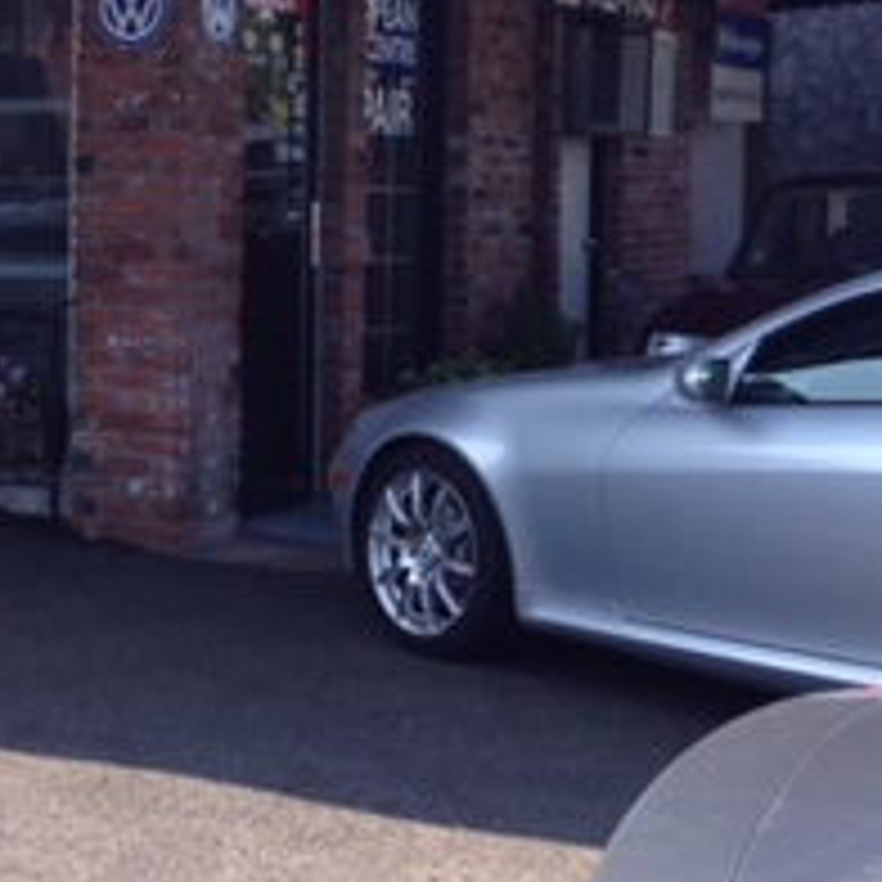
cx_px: -72
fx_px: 2912
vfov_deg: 17.1
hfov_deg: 16.7
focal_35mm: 101
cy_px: 238
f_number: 2.4
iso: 50
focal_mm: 4.28
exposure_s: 1/472
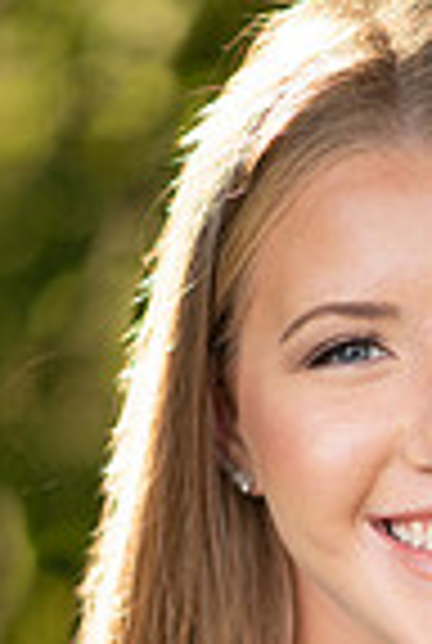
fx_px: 4783
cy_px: 644
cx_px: 414
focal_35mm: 267
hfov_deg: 5.2
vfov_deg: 7.7
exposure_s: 1/250
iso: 125
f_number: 1.8
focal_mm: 85
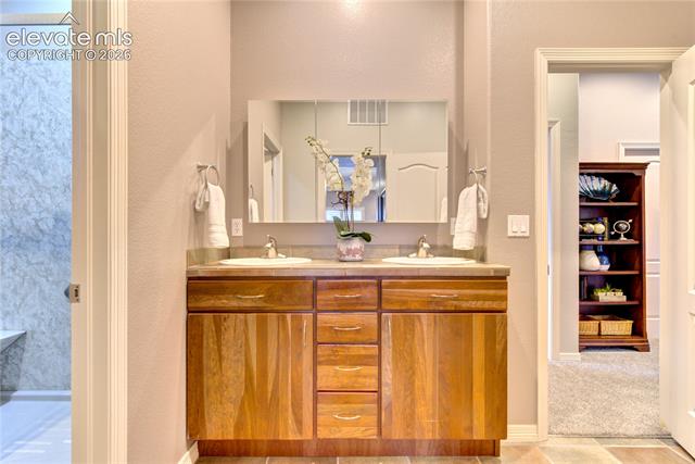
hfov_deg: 96.7
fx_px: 309
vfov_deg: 73.8
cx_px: 348
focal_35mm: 16
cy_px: 232
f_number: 8
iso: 400
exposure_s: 1/6
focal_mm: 16
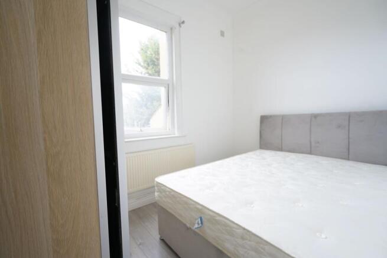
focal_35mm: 16
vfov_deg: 73.8
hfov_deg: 96.7
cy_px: 129
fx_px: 172
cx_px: 194
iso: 500
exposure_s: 1/20
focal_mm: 16
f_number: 5
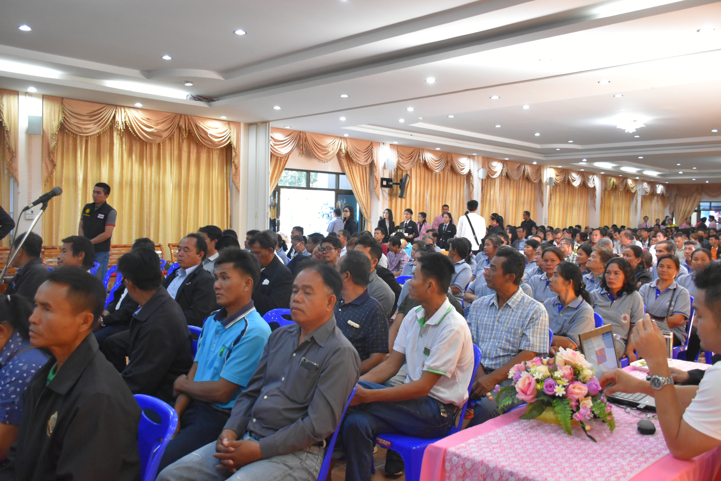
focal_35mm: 30
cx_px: 360
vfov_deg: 43.6
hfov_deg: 61.9
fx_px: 601
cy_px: 240
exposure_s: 1/125
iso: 3200
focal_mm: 20
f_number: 4
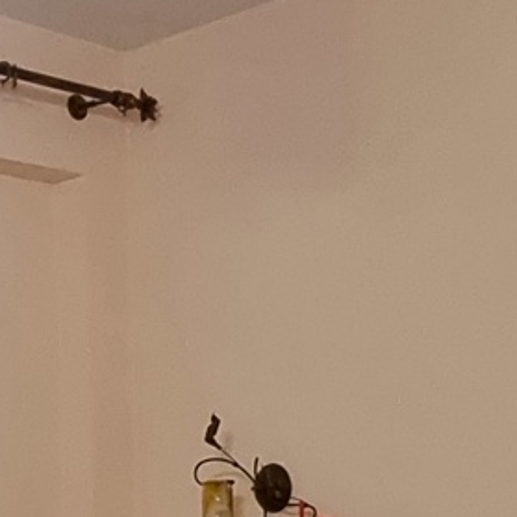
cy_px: 521
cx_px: 302
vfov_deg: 21.2
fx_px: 1335
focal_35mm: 79
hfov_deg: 21.9
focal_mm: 2.2
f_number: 2.2
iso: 640
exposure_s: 1/25
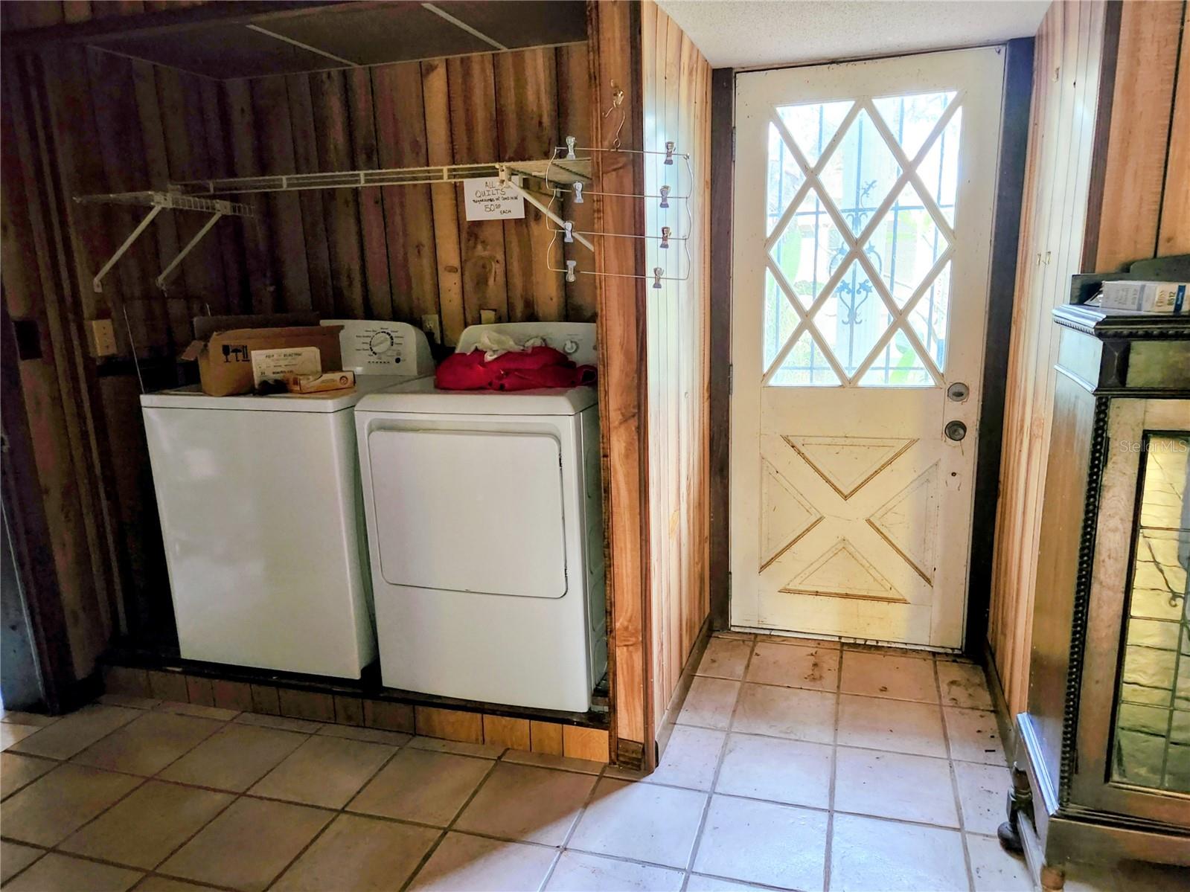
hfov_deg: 73.9
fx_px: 791
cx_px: 595
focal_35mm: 23
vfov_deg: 58.9
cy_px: 446
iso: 640
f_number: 1.8
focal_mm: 5.4
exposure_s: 1/24
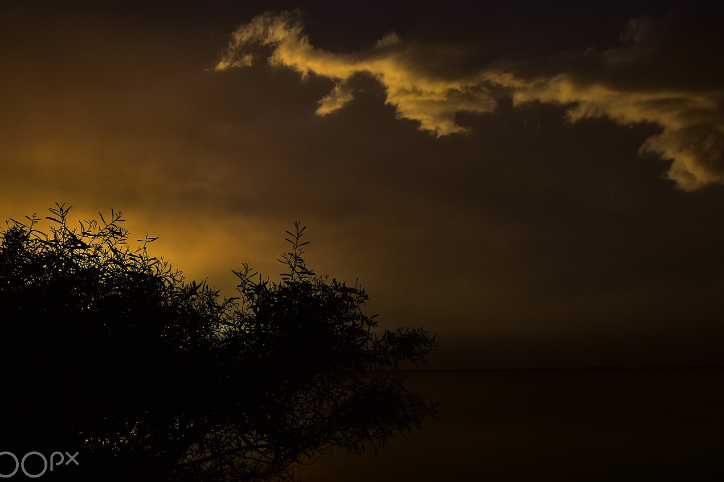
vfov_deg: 38.9
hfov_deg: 55.7
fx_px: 684
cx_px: 393
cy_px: 236
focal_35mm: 34
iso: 100
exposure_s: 1/500
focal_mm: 18
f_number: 5.6
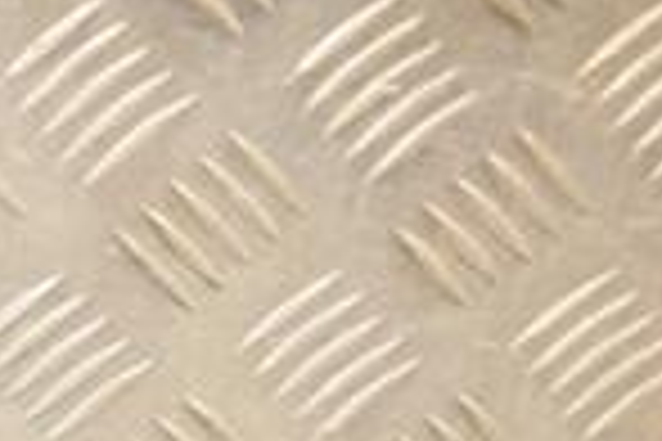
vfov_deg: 6.8
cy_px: 882
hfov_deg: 9.8
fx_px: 3604
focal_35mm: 196
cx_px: -639
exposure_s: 1/200
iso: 800
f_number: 5
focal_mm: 32
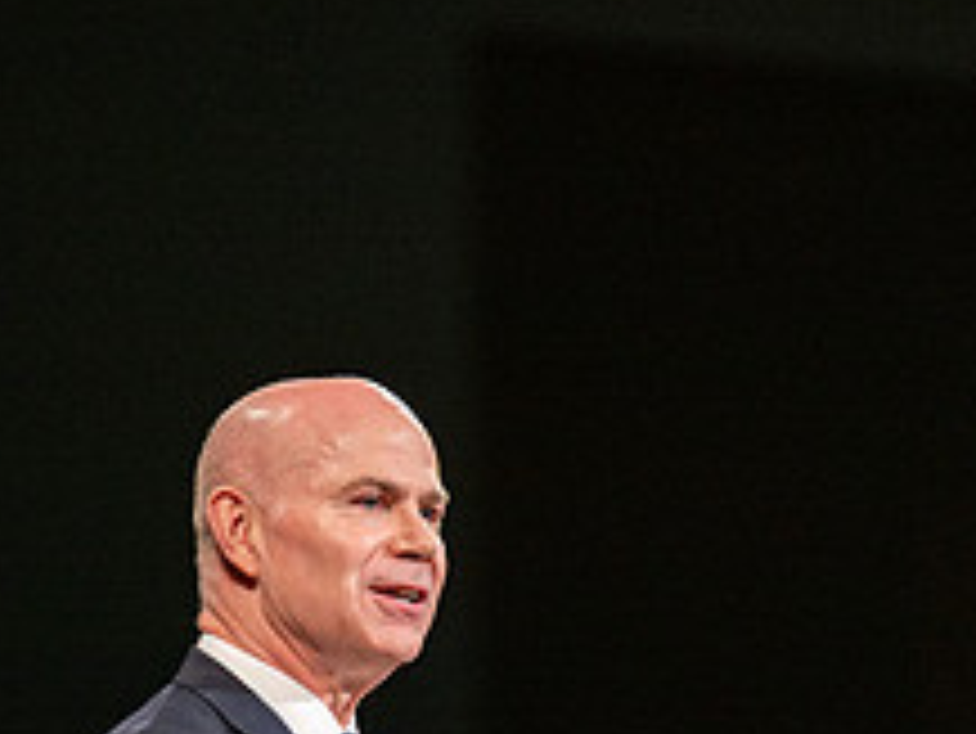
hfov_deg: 3.7
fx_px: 15177
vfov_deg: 2.8
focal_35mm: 538
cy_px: 578
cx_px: 680
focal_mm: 200
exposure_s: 1/125
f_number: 2.8
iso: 400
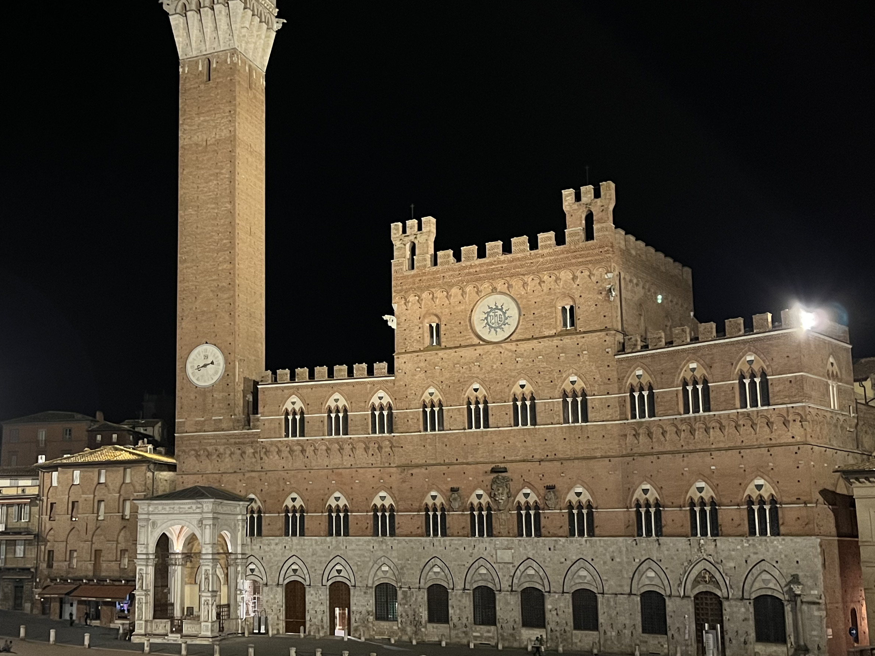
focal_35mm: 44
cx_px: 282
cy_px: 350
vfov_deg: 32.9
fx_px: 1112
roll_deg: -0.3
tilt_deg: +9.5
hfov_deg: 42.3
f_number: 1.5
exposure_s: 1/25
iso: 640
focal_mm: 5.7
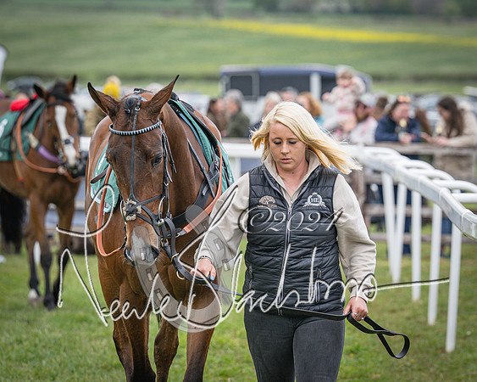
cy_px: 195
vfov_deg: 5.4
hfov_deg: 6.8
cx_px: 240
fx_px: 4036
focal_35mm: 286
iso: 400
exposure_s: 1/1000
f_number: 4.5
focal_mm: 165
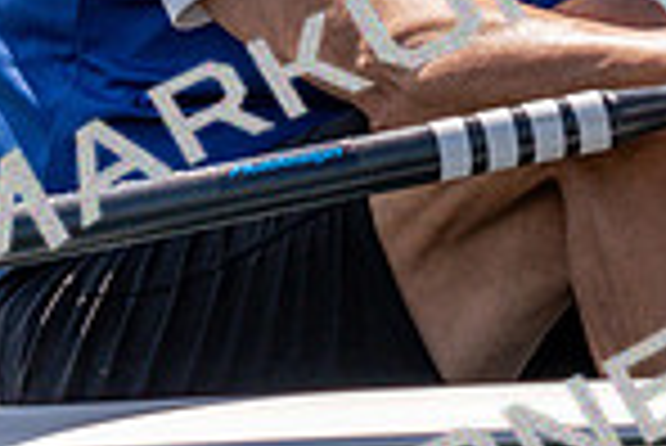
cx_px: 540
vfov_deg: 1.3
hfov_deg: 1.9
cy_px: -155
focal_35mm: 1057
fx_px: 19573
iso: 320
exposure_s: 1/2000
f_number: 5.6
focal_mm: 270
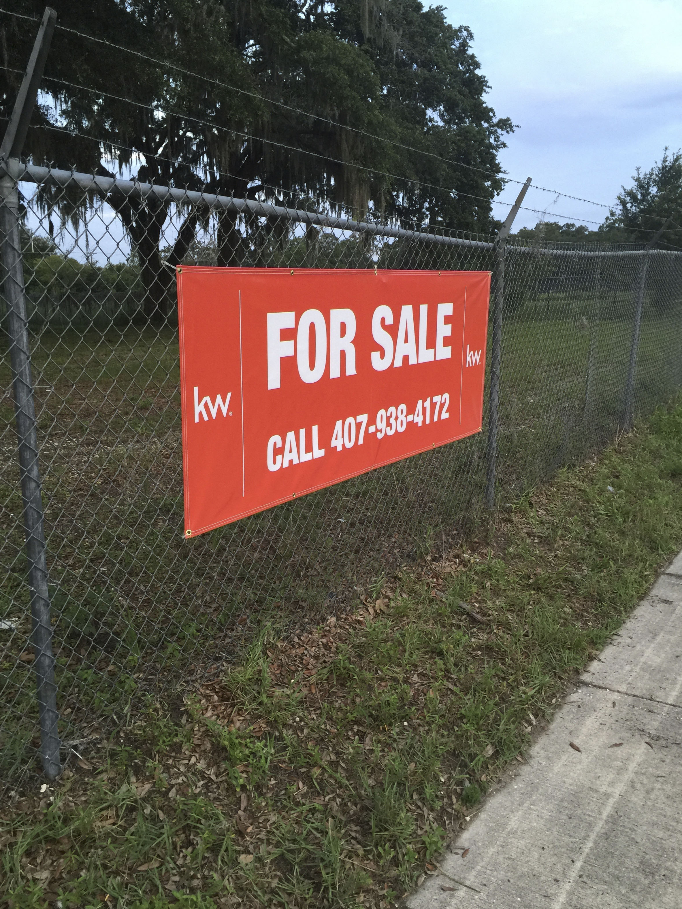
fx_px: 788
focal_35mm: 30
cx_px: 330
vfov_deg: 60.0
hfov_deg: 46.8
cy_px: 458
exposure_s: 1/30
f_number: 2.2
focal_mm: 4.15
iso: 50
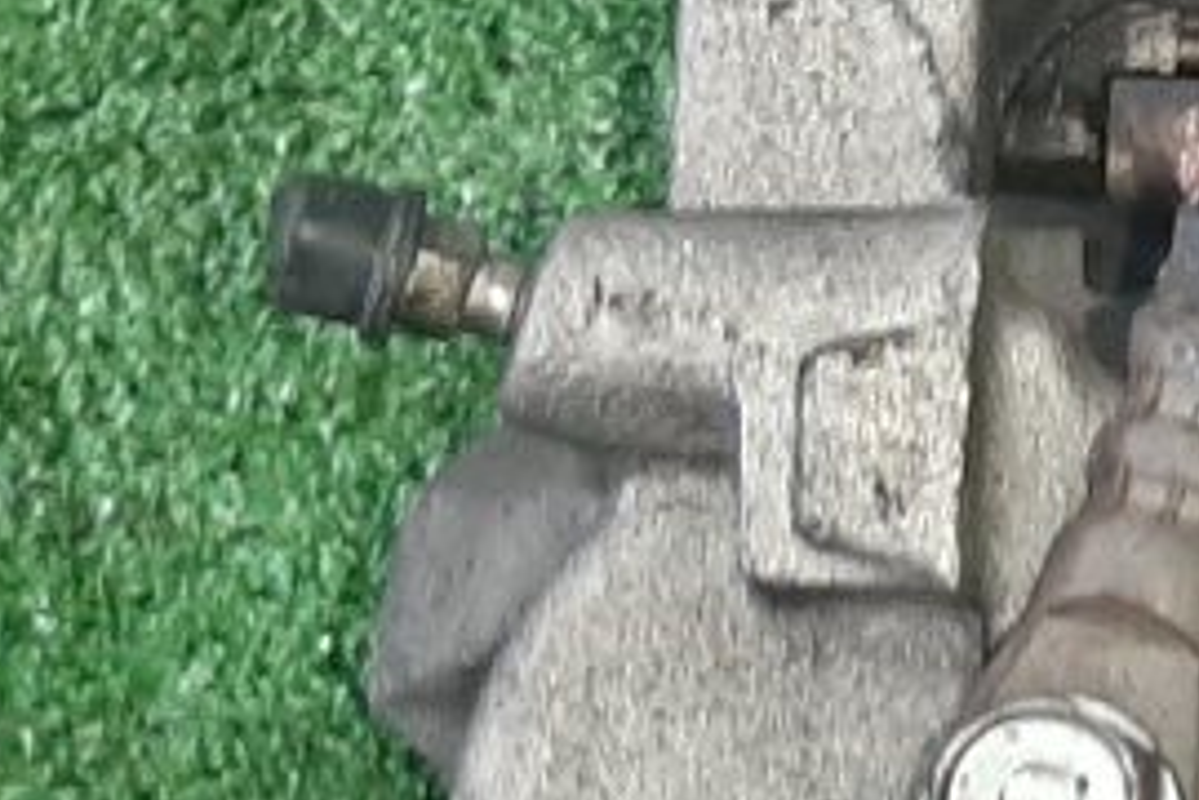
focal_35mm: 144
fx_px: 4796
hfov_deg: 12.8
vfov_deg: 9.5
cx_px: 2203
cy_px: 649
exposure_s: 1/33
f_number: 1.7
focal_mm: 3.93
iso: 185
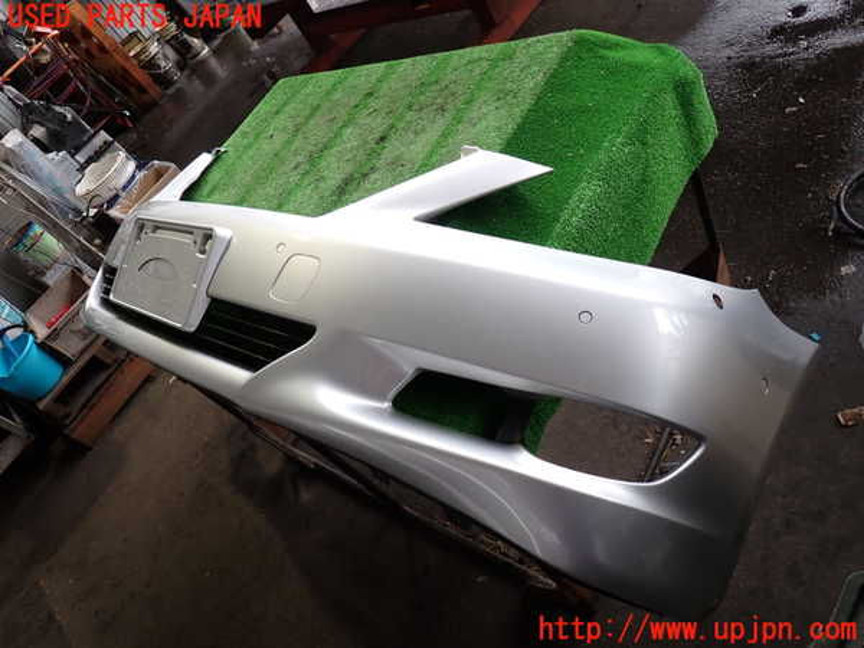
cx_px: 432
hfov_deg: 69.4
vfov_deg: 54.9
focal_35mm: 25
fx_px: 624
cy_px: 324
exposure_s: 1/60
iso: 160
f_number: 2
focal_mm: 4.5
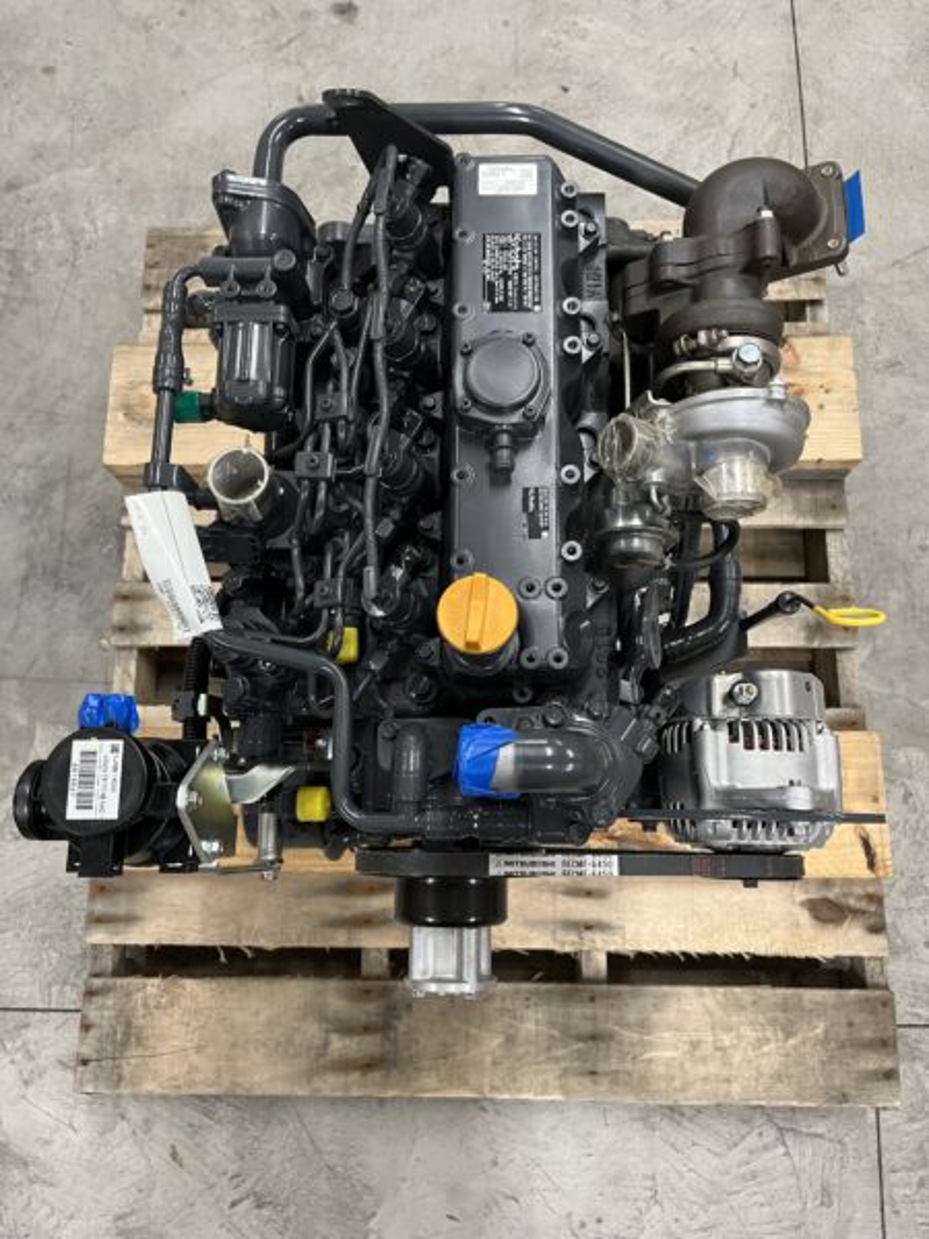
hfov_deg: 53.1
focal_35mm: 26
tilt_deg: -77.4
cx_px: 464
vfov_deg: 67.3
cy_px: 620
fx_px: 930
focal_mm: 5.1
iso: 250
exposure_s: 1/60
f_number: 1.6
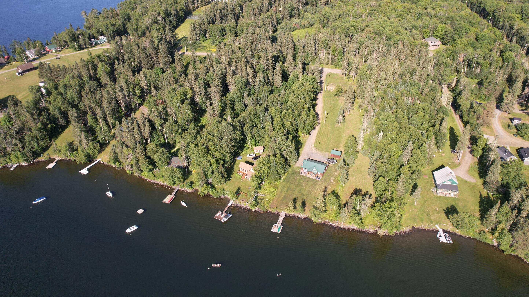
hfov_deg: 76.3
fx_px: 337
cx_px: 272
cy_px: 115
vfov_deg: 47.3
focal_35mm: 24
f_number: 2.8
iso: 100
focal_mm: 8.38
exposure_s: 1/800
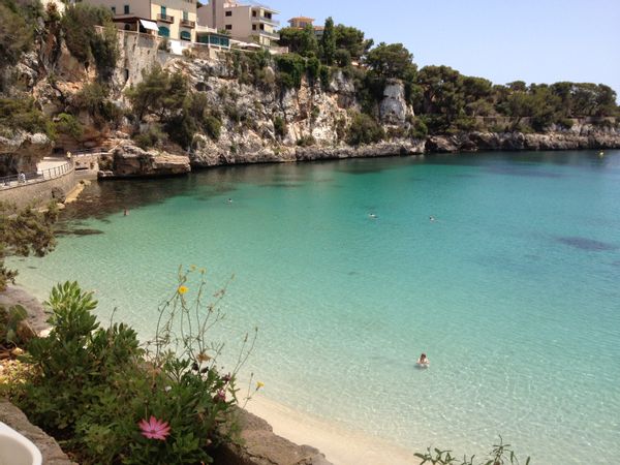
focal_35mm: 35
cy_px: 232
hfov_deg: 52.6
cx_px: 310
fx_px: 627
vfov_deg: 40.7
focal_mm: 4.28
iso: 64
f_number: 2.4
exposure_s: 1/1577
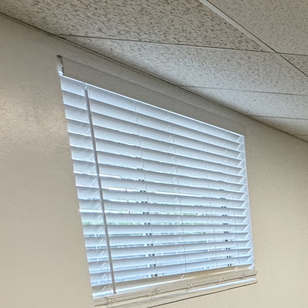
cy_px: 331
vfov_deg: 31.2
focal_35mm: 49
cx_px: 562
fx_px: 493
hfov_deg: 21.5
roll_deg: -1.7
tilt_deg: -12.2
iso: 250
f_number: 2.2
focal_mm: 2.22
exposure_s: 1/99
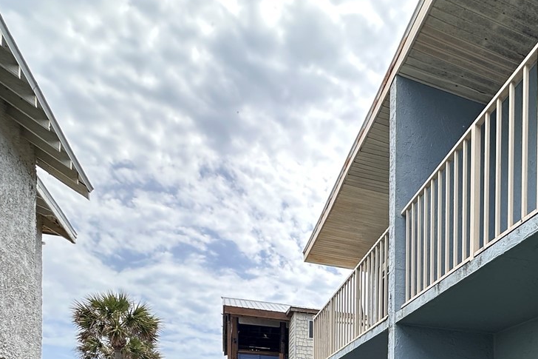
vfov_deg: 33.3
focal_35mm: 32
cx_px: 433
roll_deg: -1.0
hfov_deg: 54.6
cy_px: 434
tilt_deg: +0.0
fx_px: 478
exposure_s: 1/606
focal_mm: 2.22
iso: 40
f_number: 2.2
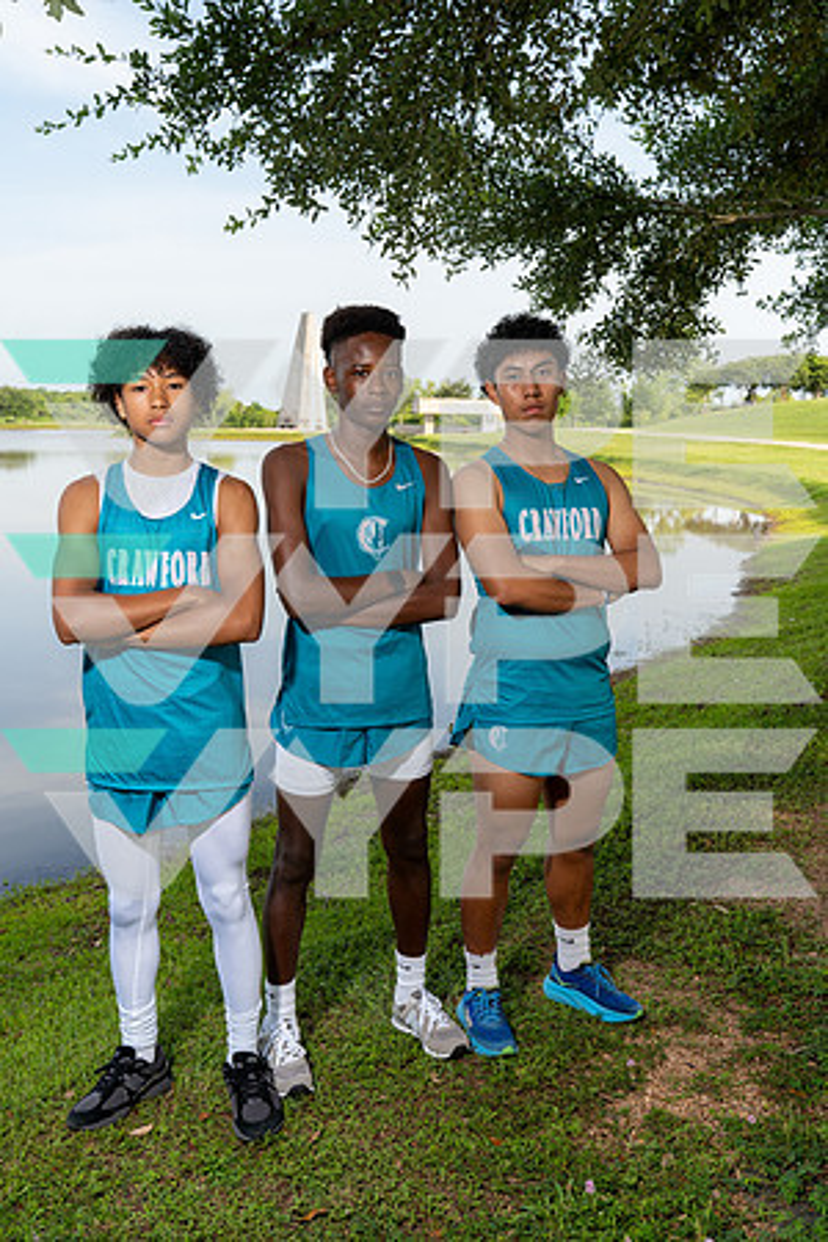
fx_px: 1173
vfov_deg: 55.8
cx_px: 414
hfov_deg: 38.9
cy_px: 621
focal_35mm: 34
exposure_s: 1/250
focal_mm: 34
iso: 400
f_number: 8
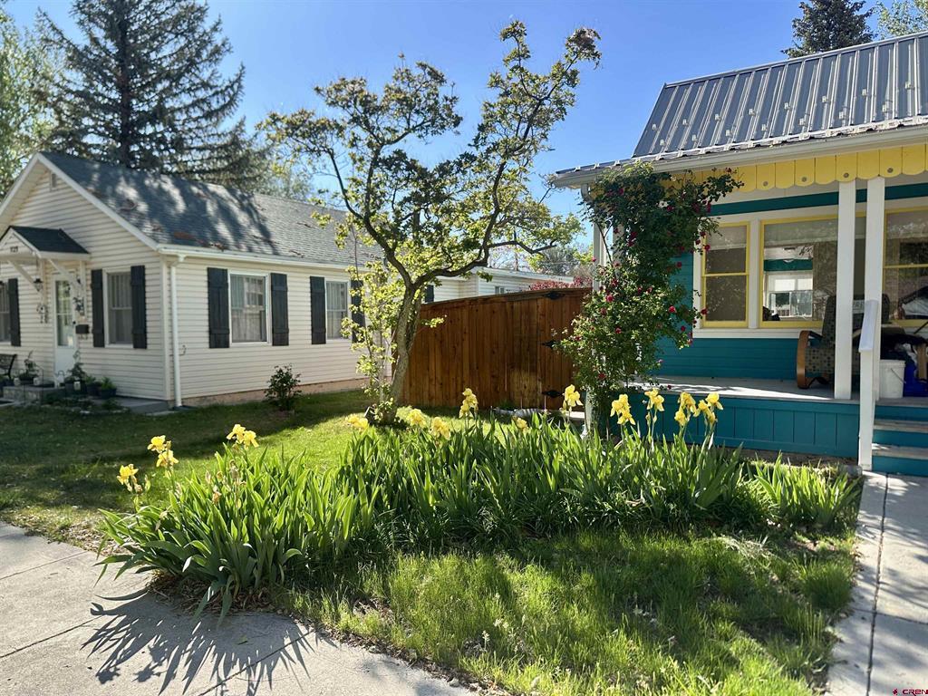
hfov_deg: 71.6
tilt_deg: -4.0
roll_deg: +0.8
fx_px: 643
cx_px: 464
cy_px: 348
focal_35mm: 24
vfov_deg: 56.8
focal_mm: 6.86
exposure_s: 1/1664
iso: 80
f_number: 1.78
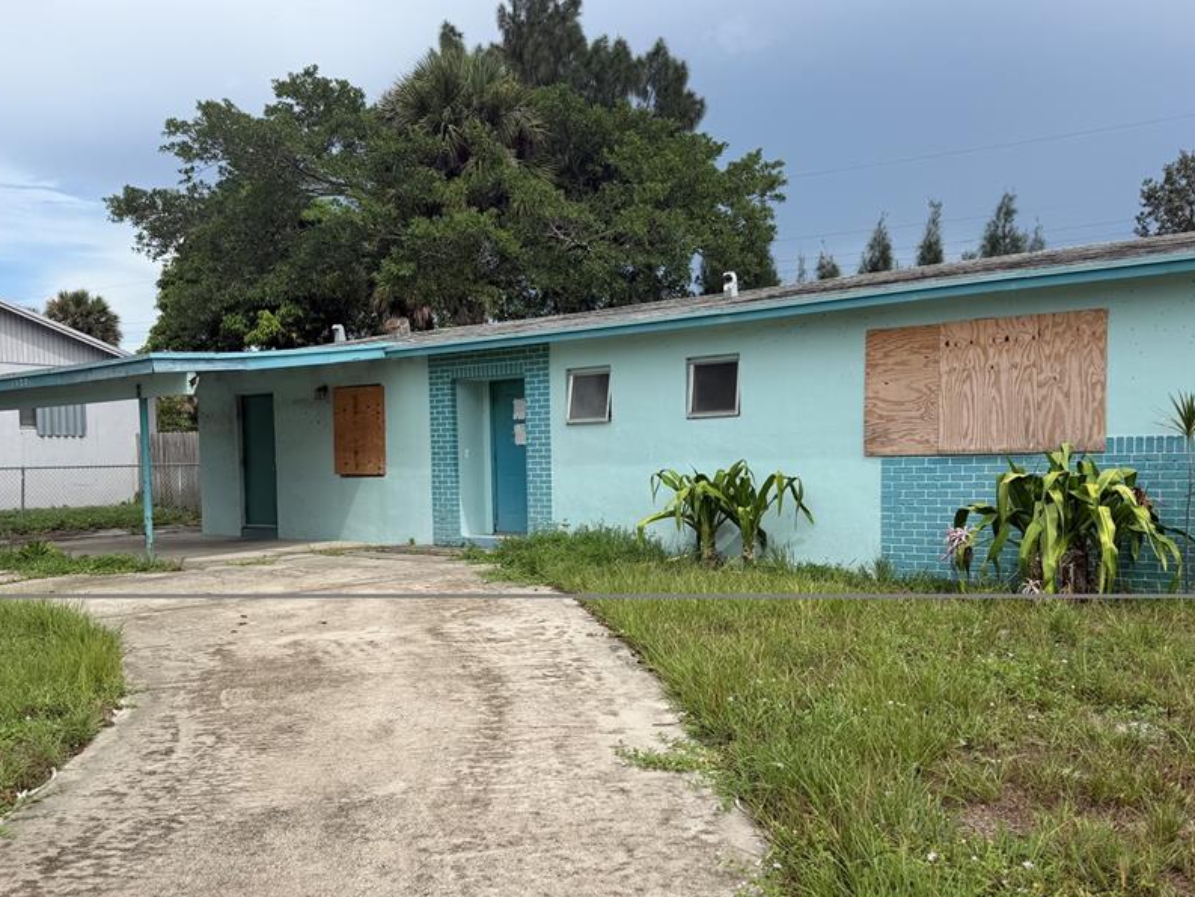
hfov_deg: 58.3
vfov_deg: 45.4
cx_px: 585
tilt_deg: -3.0
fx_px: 1070
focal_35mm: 31
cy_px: 507
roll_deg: +1.6
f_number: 1.78
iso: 80
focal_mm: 6.76
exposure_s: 1/4673
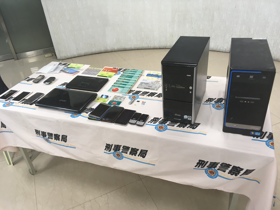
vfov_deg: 48.2
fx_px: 235
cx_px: 140
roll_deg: +4.1
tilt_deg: -33.2
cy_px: 105
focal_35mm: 29
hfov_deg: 61.7
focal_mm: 4.15
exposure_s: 1/30
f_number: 2.2
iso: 50
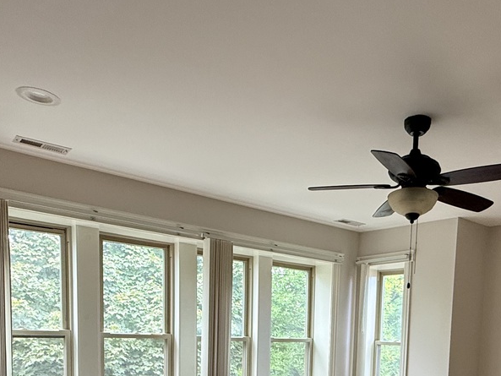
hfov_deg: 53.3
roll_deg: -2.5
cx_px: 314
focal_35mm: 34
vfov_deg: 37.3
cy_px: 379
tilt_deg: -6.4
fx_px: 492
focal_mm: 2.22
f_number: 2.2
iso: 160
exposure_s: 1/99
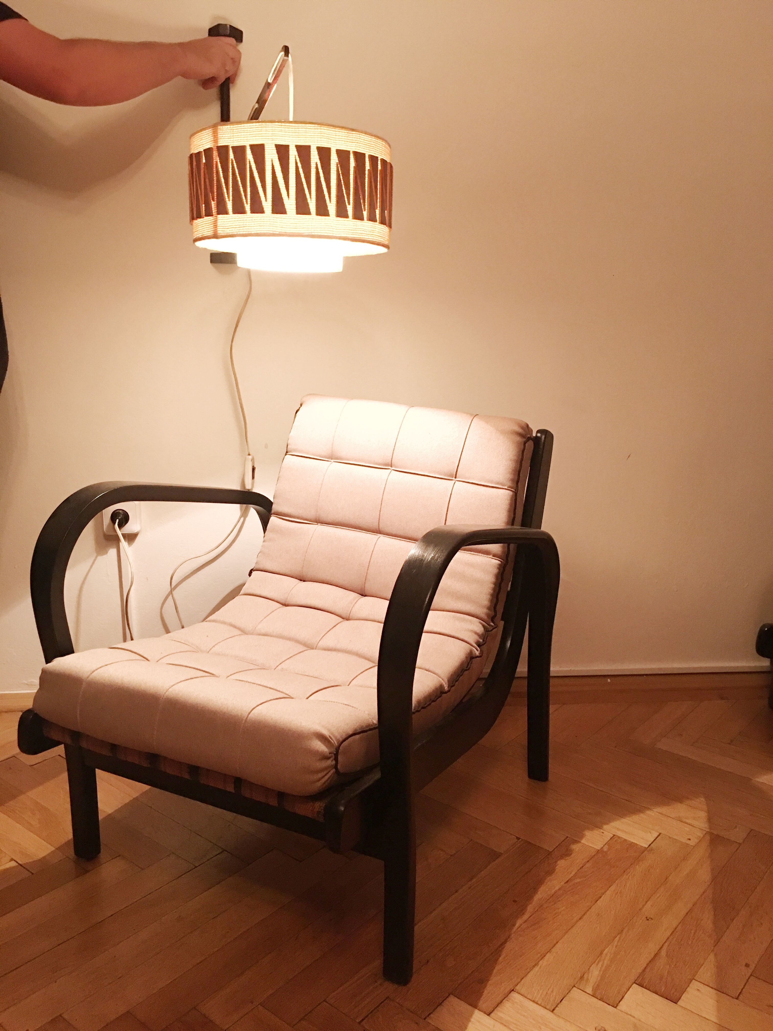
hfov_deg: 48.2
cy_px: 516
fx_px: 863
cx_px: 386
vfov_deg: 61.7
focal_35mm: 29
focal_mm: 4.15
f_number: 2.2
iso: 80
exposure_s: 1/10
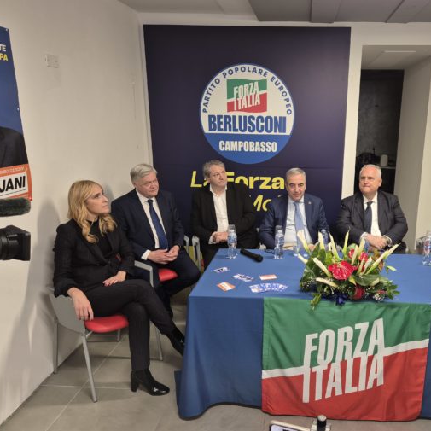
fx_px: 394
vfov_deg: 57.3
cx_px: 289
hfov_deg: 56.0
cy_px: 209
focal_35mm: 28
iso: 160
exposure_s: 1/100
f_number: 1.8
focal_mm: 5.4
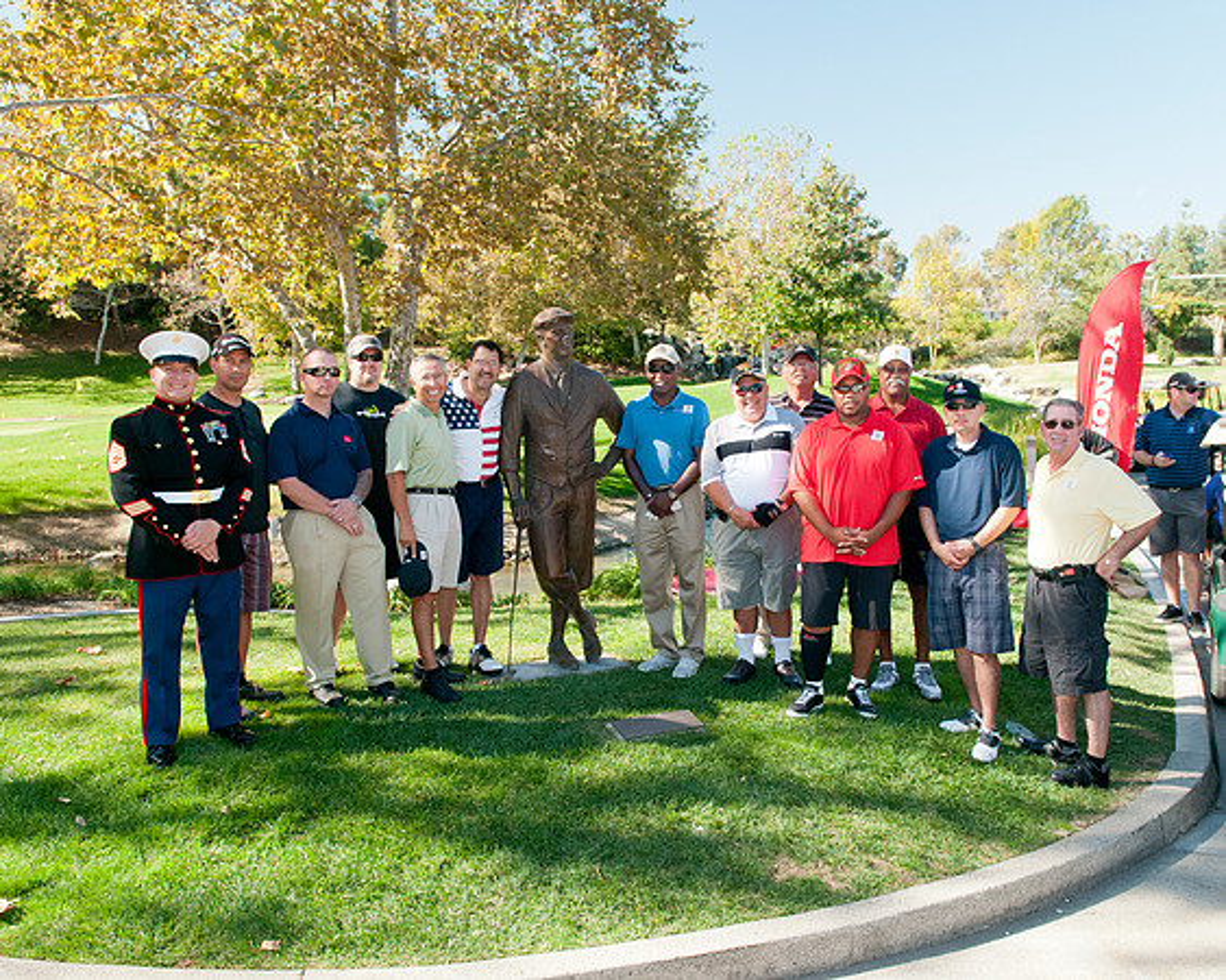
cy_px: 490
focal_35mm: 32
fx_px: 1168
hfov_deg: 55.4
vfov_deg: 45.5
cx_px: 643
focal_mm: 19
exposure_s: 1/160
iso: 400
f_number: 6.3
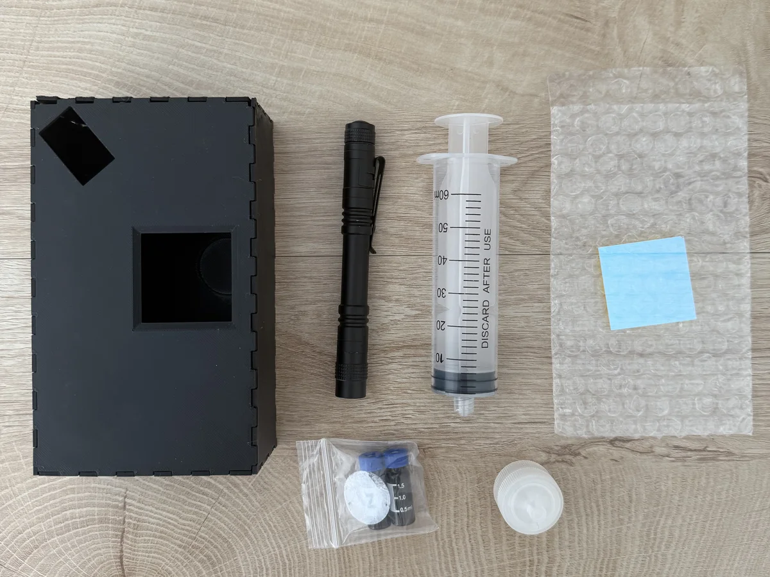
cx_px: 385
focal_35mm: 24
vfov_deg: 56.8
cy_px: 288
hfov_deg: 71.6
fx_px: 534
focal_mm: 6.76
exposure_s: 1/120
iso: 125
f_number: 1.78
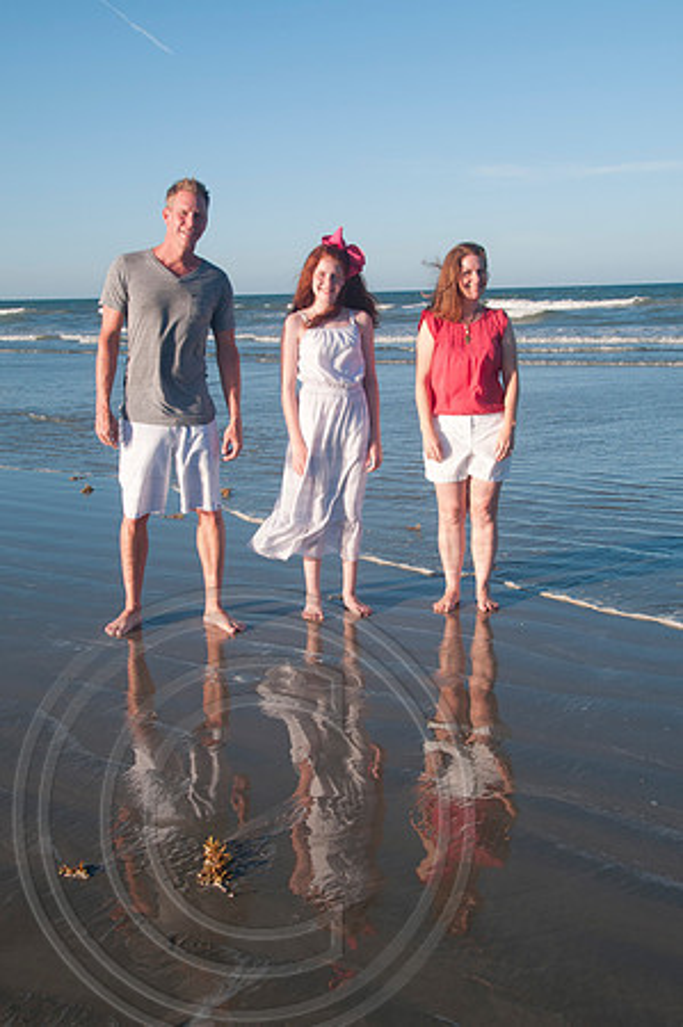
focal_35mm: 44
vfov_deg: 45.0
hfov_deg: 30.8
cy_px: 514
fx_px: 1241
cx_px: 342
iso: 100
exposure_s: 1/250
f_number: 10
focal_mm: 29
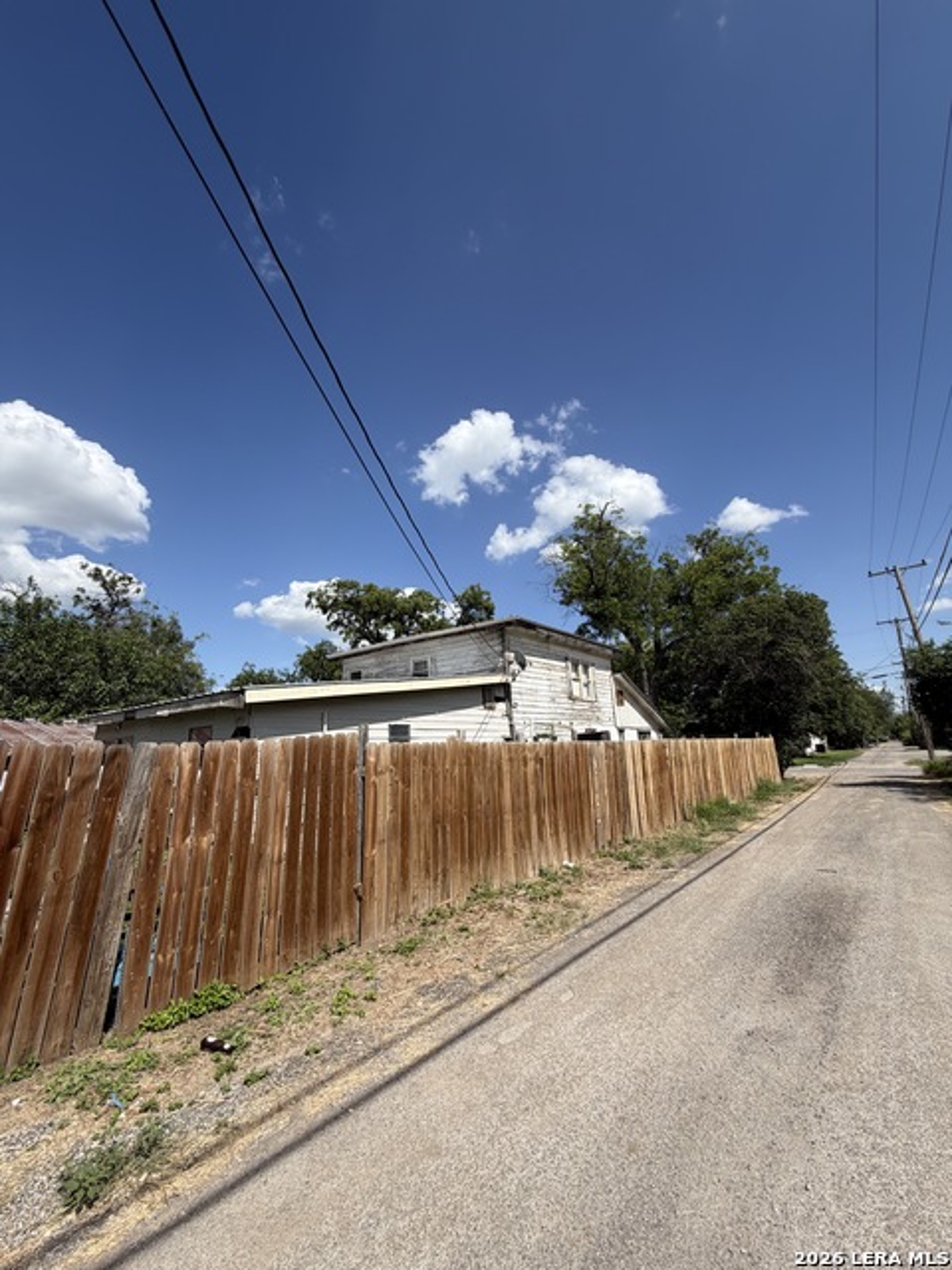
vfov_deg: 102.1
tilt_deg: +13.3
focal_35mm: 14
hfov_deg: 85.7
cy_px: 635
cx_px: 476
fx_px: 513
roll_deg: +1.7
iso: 20
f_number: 2.2
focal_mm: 2.22
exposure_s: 1/942
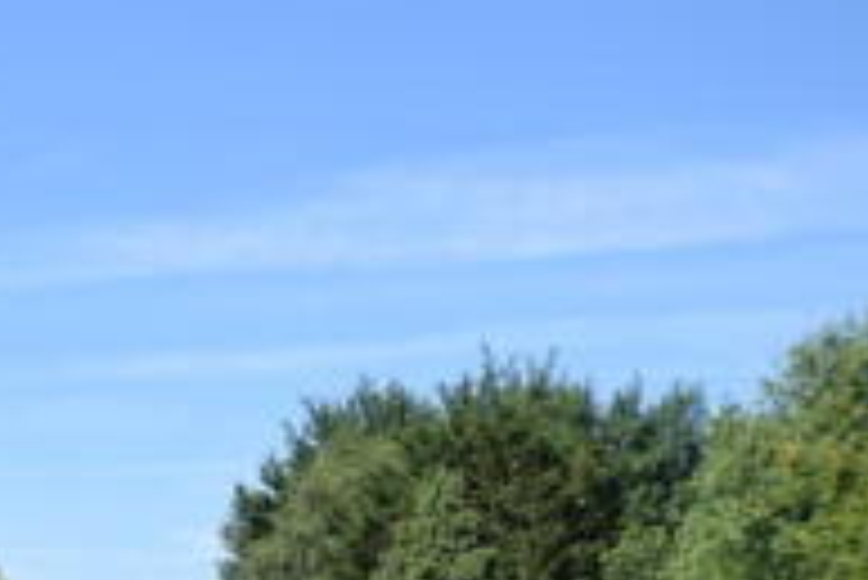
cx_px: -569
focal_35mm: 102
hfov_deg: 17.3
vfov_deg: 13.1
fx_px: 2461
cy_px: 668
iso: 100
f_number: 8
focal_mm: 20
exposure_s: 1/200
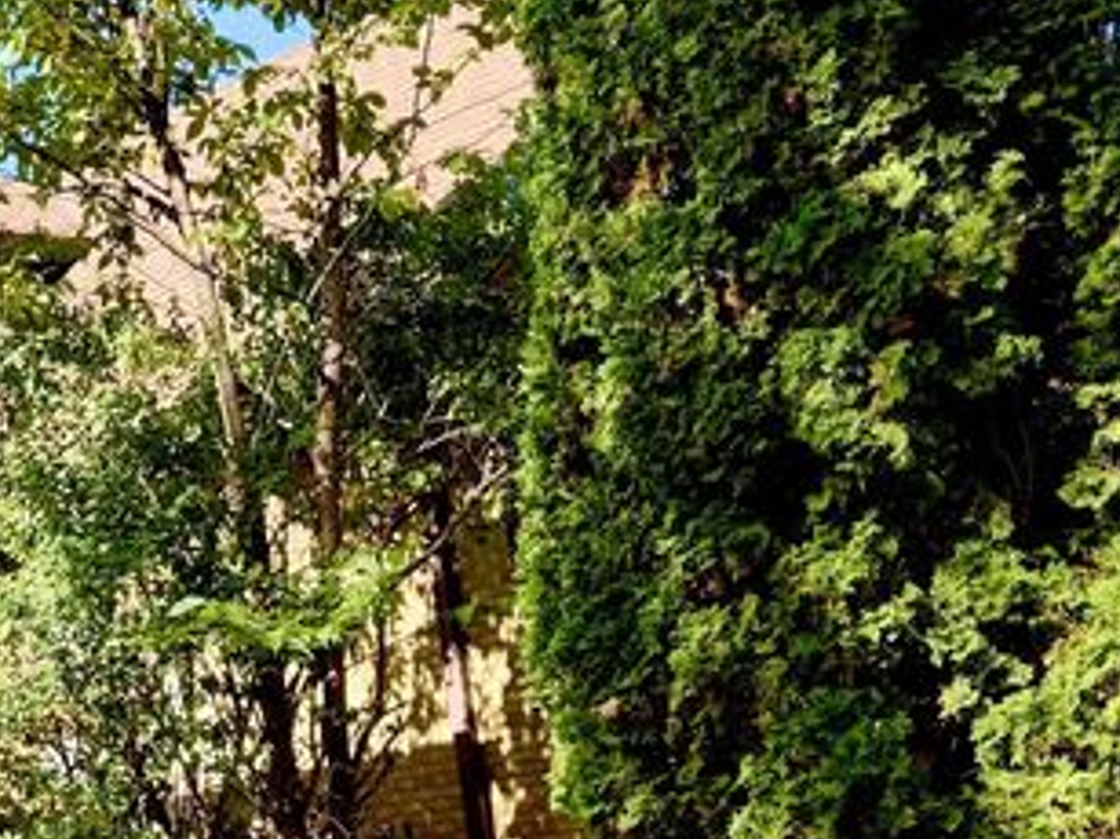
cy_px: 653
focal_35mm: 80
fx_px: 2587
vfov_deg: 18.3
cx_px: -602
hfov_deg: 20.5
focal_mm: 6.76
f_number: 1.78
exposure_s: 1/943
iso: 100
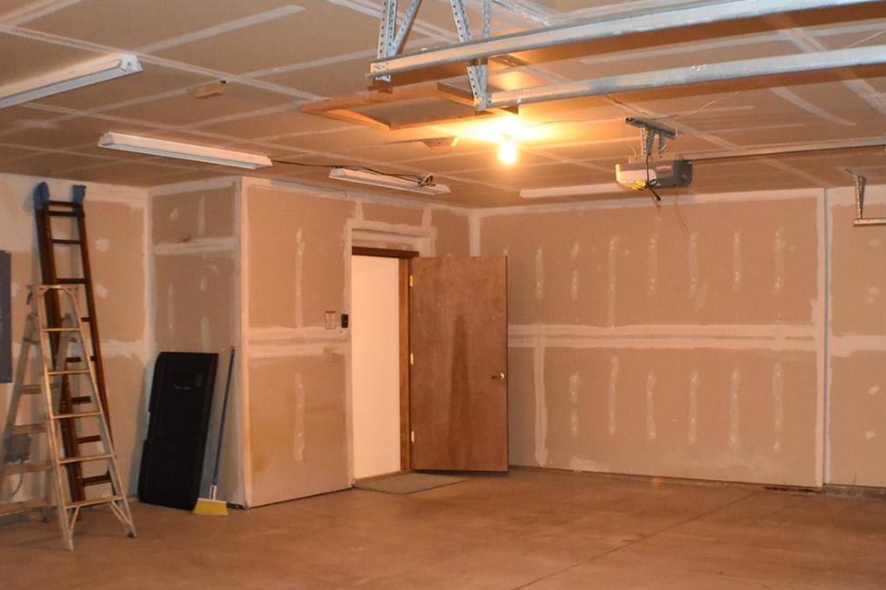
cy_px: 363
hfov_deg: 35.4
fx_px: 1373
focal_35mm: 56
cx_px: 598
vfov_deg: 24.2
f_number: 3.8
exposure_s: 1/60
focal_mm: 23
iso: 4000
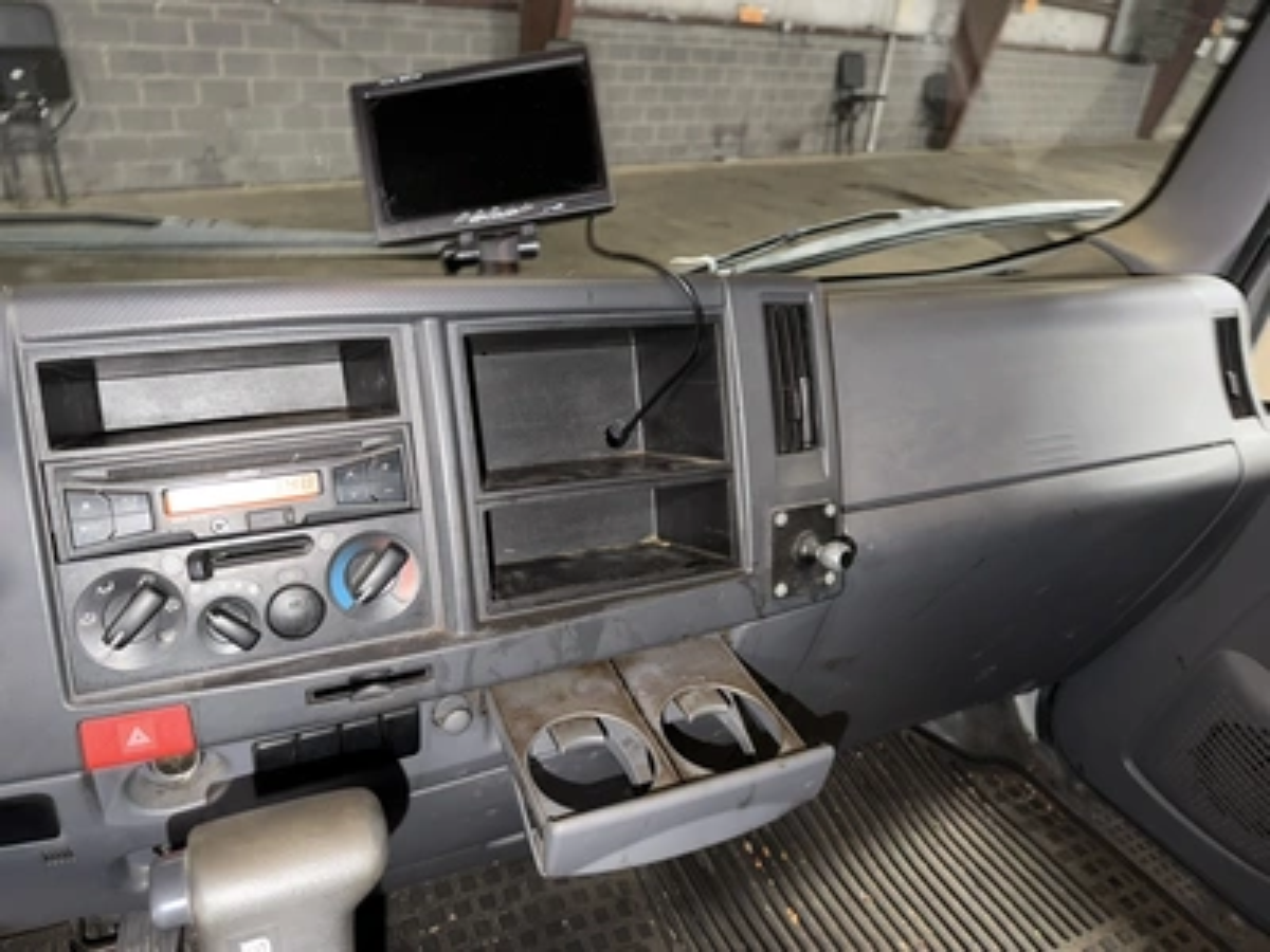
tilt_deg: -28.7
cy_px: 476
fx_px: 881
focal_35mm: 24
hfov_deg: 71.6
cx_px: 635
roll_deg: -4.4
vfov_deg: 56.8
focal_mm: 6.76
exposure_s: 1/4
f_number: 1.78
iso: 80
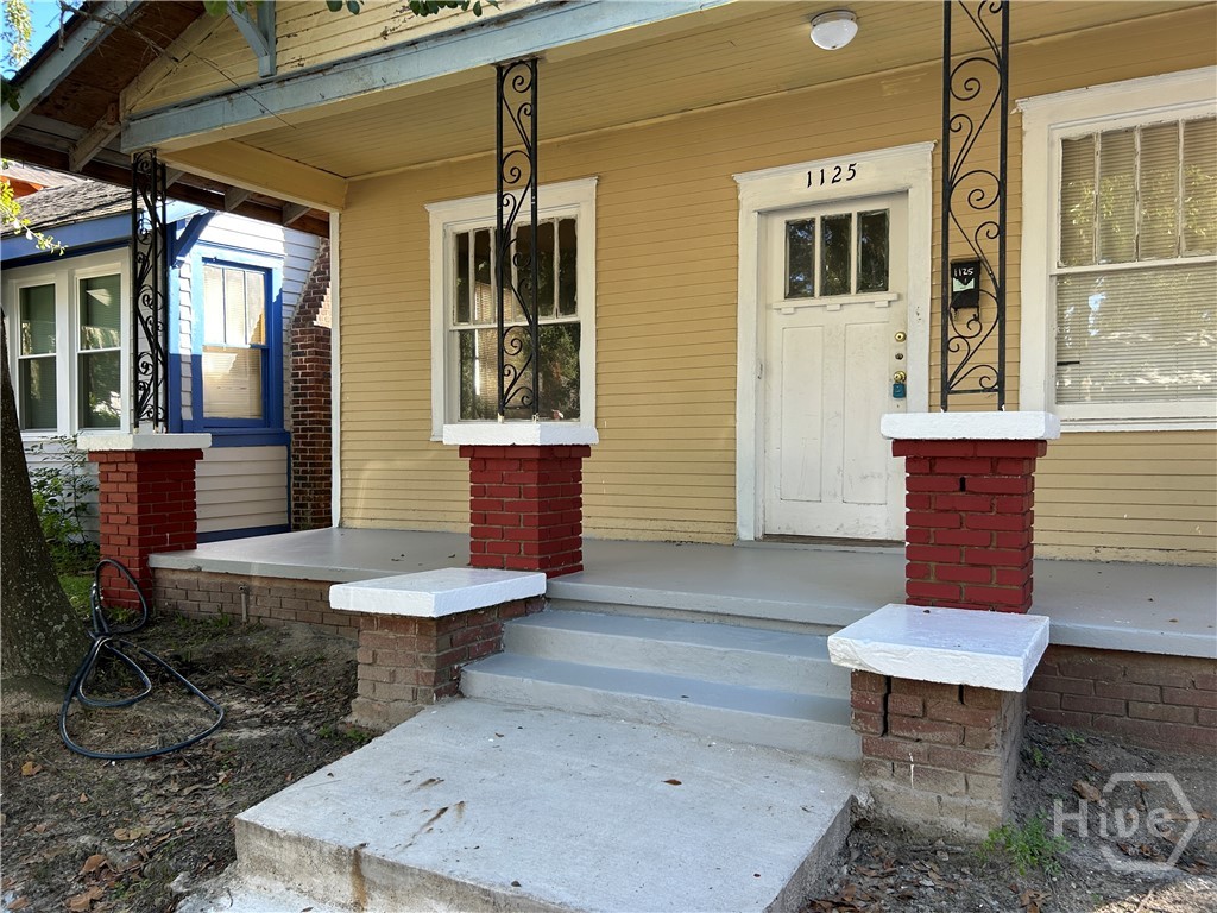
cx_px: 608
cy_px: 456
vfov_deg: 53.1
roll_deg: +0.7
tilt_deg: -1.3
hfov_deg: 67.3
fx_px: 914
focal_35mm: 26
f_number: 1.5
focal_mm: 5.7
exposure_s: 1/213
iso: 40
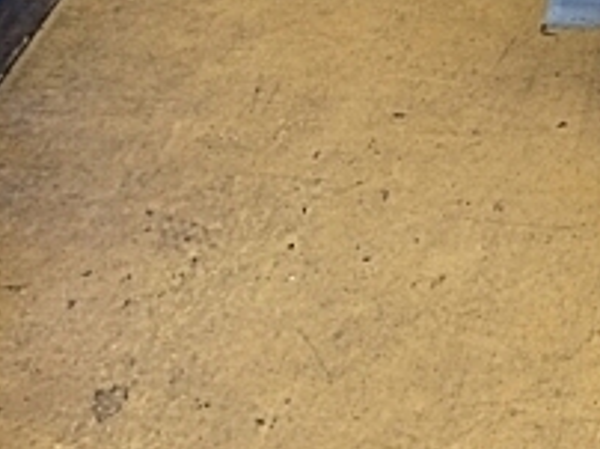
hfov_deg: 19.1
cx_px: 852
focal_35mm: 92
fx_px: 1593
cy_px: -181
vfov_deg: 15.1
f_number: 2.2
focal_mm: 4.15
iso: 80
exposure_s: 1/30
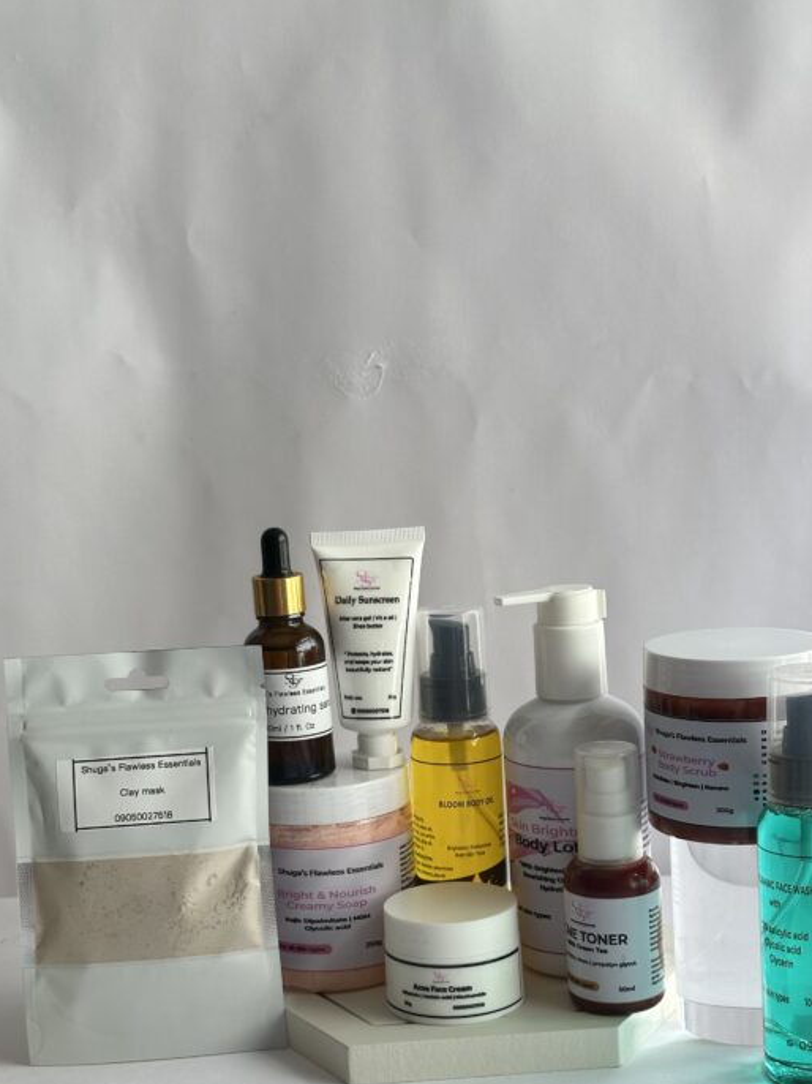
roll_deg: +3.7
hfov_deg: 26.1
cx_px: 439
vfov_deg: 34.3
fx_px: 1753
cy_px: 627
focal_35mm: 56
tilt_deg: -9.1
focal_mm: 6.86
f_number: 1.78
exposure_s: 1/314
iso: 64
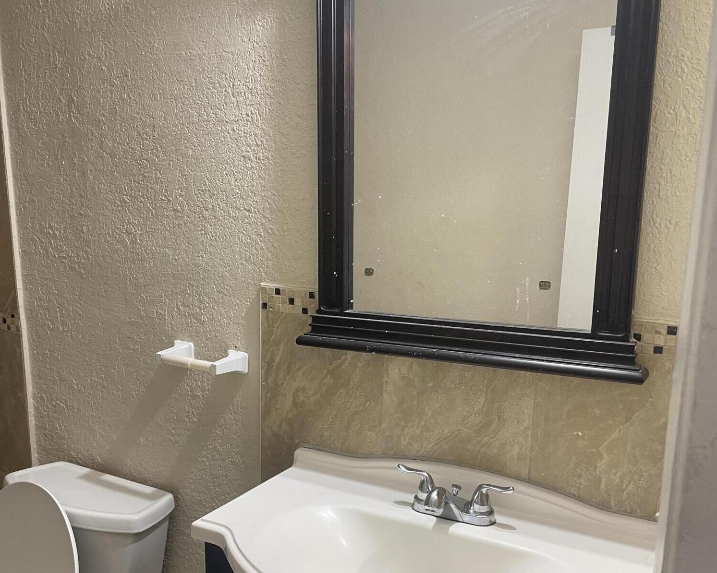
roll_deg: +0.1
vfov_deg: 43.1
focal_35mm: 34
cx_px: 359
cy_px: 352
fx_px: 721
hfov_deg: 52.9
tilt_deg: -11.6
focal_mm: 4.2
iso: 100
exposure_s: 1/60
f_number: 1.6
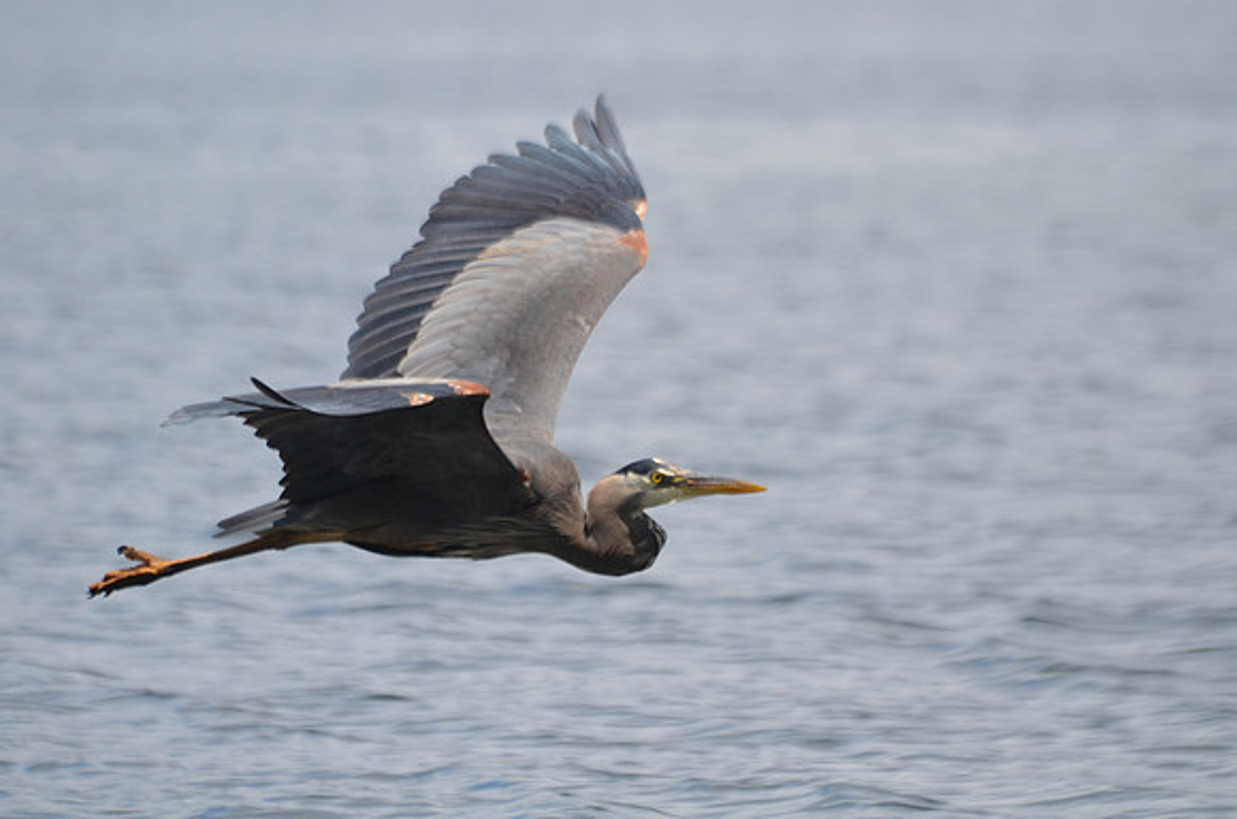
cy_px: 410
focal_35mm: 450
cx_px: 618
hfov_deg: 4.6
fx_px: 15429
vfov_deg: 3.0
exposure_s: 1/2000
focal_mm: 300
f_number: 7.1
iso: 400
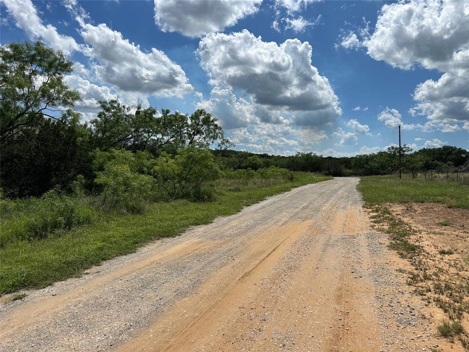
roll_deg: -0.4
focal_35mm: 24
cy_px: 176
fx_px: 325
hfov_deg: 71.6
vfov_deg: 56.8
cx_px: 234
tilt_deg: -0.9
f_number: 1.78
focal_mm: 6.86
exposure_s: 1/12048
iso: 80
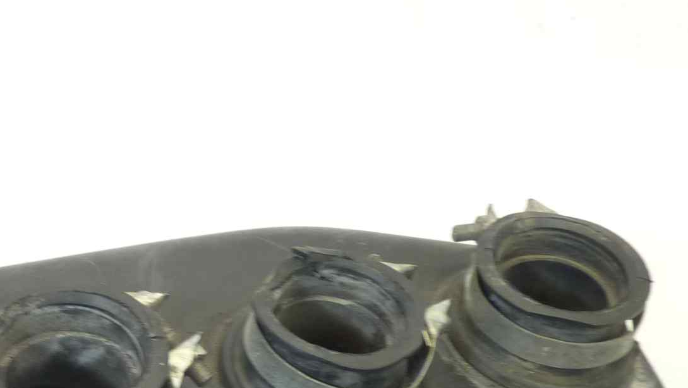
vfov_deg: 18.3
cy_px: 392
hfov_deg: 32.3
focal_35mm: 64
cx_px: 191
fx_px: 1168
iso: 125
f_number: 3.3
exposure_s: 1/15
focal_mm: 4.1
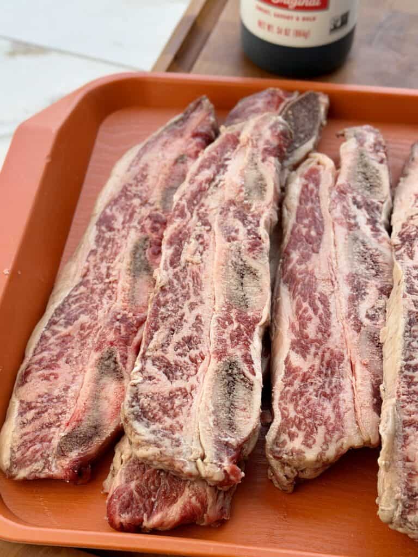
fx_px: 773
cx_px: 209
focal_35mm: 48
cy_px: 278
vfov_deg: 39.7
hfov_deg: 30.3
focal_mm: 6.76
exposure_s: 1/769
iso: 64
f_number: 1.78
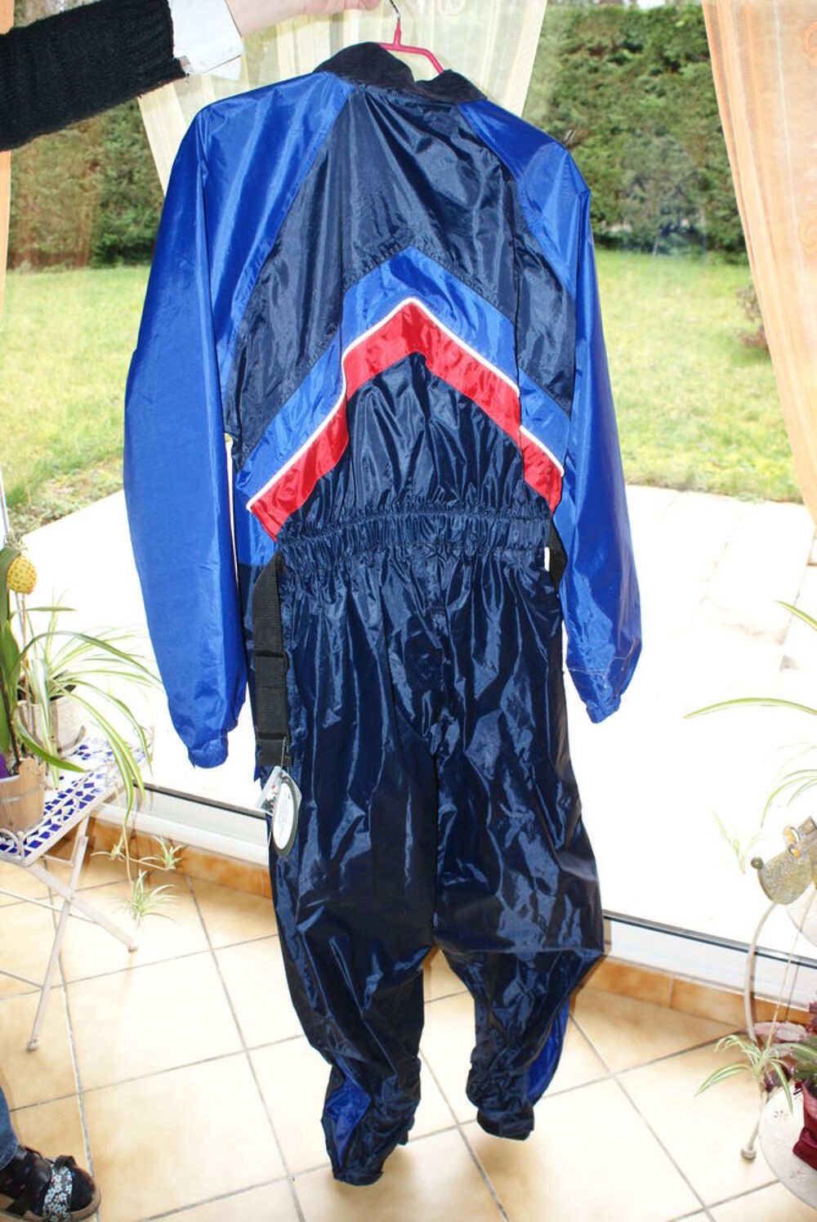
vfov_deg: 57.2
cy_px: 611
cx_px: 408
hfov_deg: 40.1
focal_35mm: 33
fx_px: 1121
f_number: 5.6
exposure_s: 1/60
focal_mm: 22
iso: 400
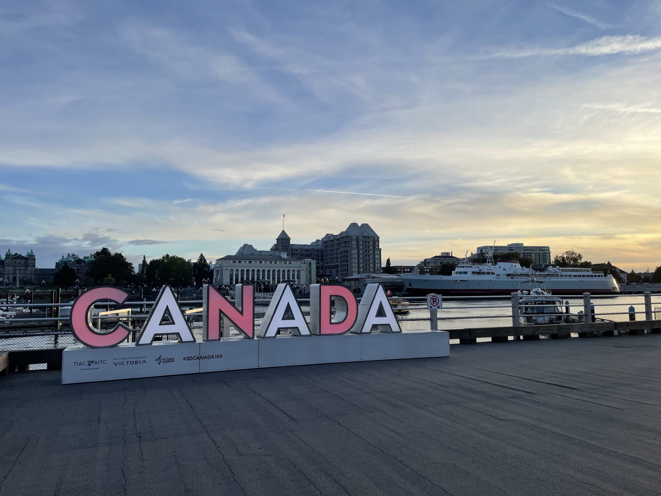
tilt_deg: +6.1
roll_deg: +1.3
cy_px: 248
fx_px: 496
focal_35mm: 26
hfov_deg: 67.3
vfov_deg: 53.1
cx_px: 330
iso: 32
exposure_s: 1/1595
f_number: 1.6
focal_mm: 4.2
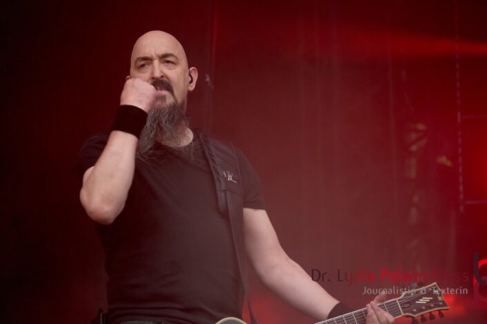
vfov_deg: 6.1
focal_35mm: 225
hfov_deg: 9.2
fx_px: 3043
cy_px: 171
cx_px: 254
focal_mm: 138
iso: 500
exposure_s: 1/250
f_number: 5.6
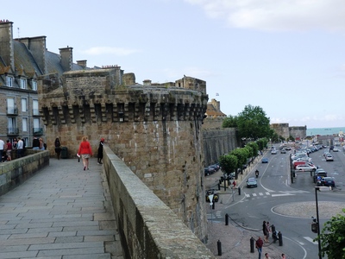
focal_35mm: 43
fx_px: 429
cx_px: 172
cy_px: 130
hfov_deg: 43.9
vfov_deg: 33.6
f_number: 4.5
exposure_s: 1/200
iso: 125
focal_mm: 7.8
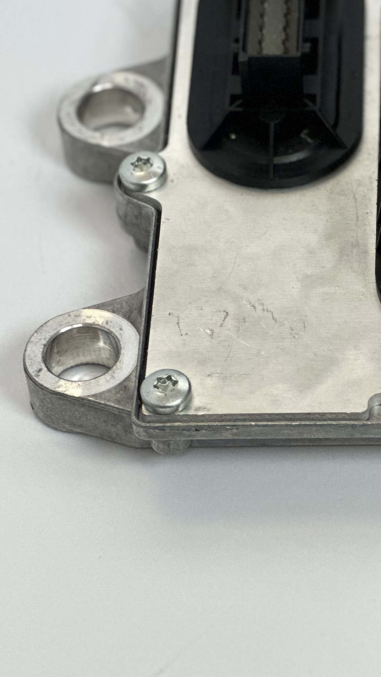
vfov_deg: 13.1
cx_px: 575
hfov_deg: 7.3
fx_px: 2945
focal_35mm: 164
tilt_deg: -46.0
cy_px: 189
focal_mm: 9
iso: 100
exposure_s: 1/121
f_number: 2.8
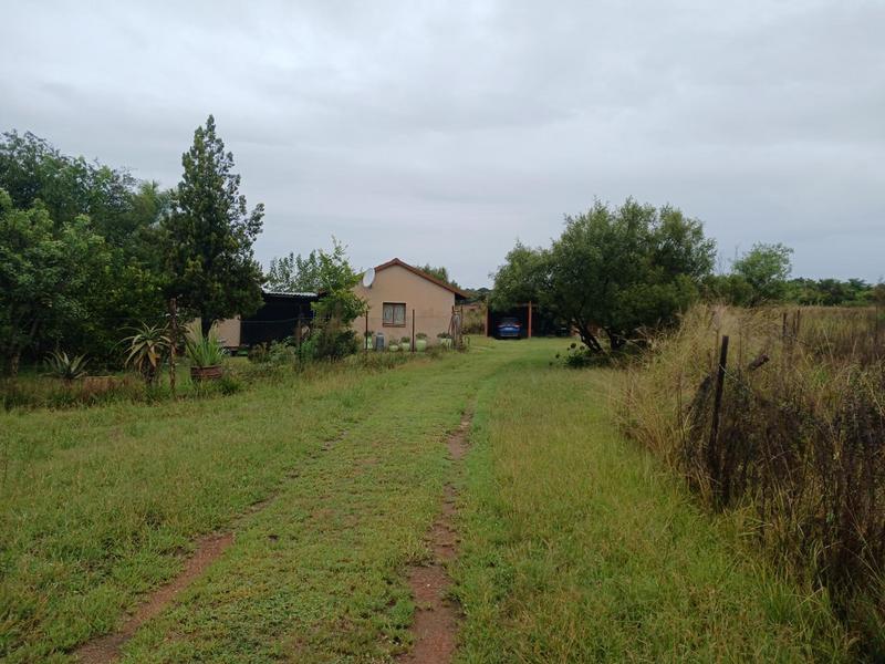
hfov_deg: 65.3
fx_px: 690
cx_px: 442
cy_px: 332
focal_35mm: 27
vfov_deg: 51.4
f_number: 1.8
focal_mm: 4
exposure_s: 1/436
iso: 20
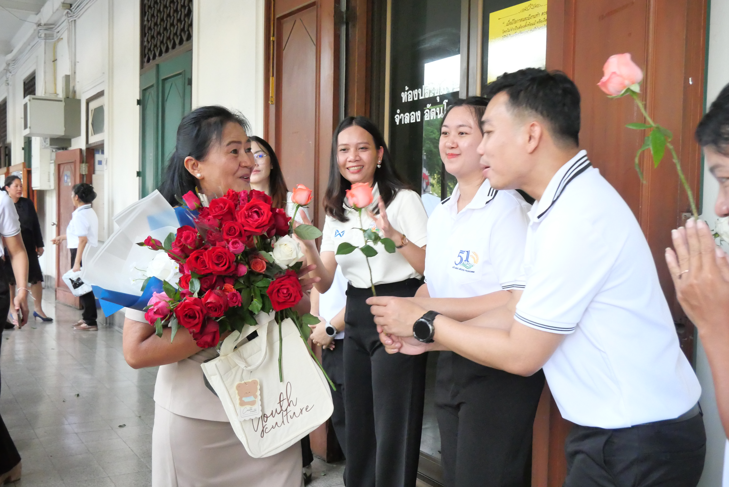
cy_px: 244
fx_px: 750
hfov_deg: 51.9
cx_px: 364
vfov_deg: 36.0
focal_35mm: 37
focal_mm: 18
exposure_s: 1/125
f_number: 5.6
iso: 5000
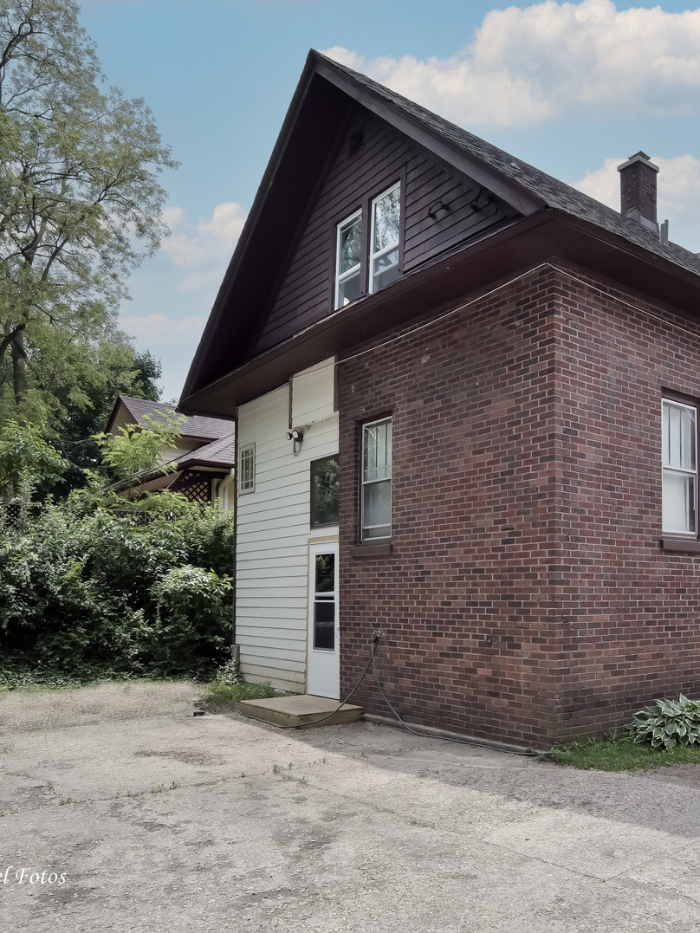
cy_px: 466
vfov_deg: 67.3
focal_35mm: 26
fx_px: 701
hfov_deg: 50.4
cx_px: 541
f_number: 11
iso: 200
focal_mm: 18
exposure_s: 1/250
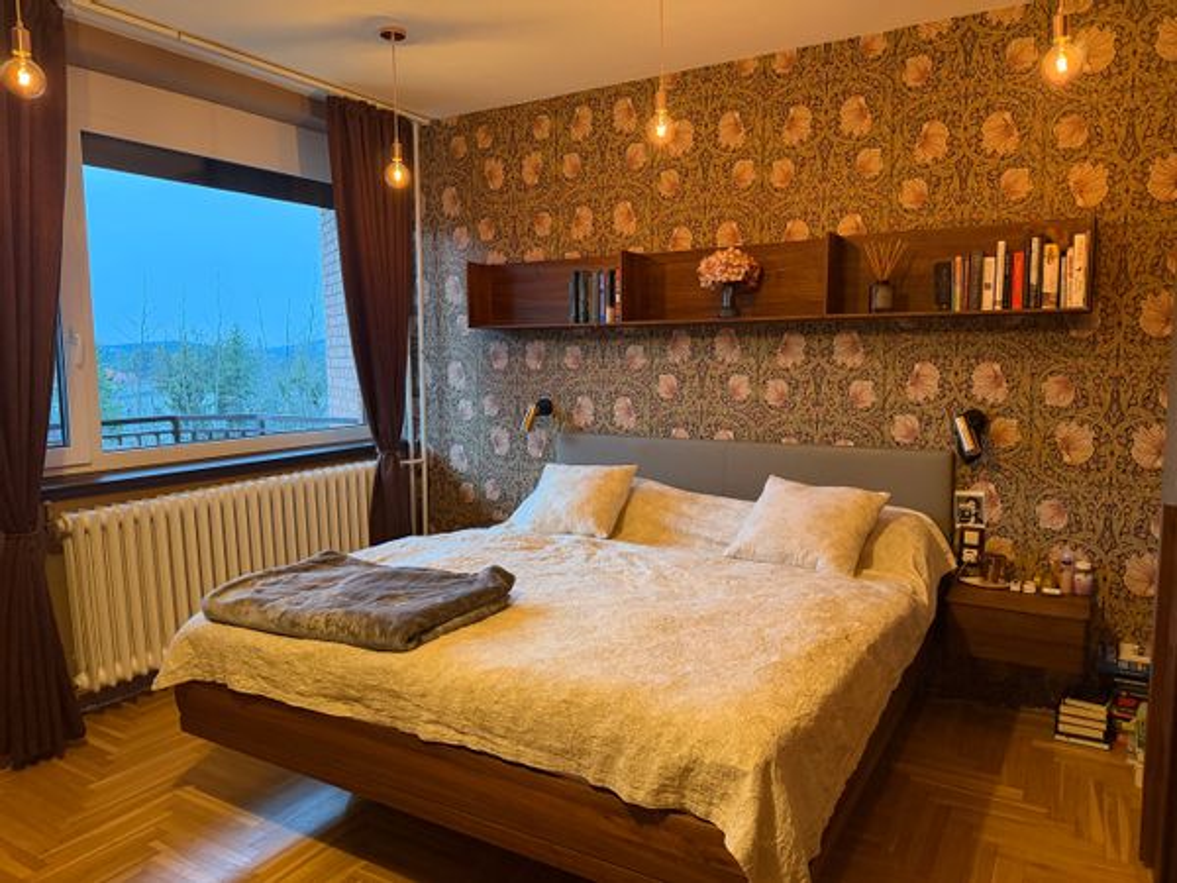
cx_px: 588
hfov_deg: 71.6
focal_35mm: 24
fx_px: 816
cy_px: 442
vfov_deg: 56.8
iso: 500
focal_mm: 6.76
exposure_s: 1/50
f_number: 1.78
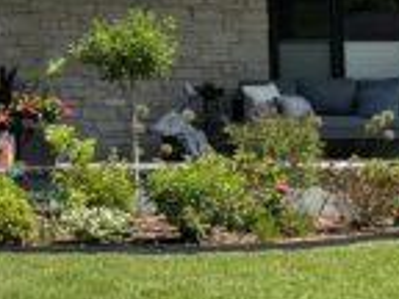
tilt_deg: +3.9
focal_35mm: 139
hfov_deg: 13.1
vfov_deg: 10.5
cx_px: -272
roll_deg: +0.2
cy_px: -30
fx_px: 1602
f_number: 1.5
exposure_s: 1/3257
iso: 50
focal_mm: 5.7
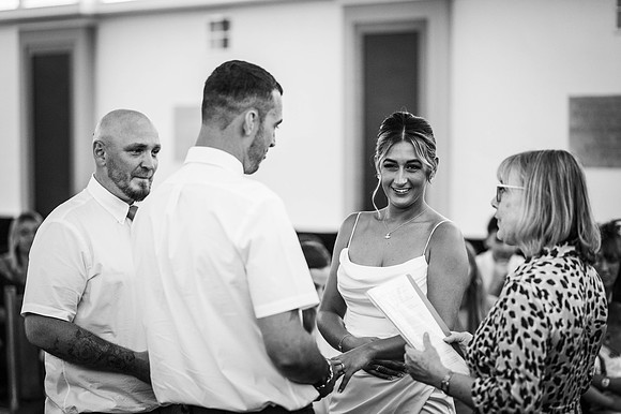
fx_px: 1465
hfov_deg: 23.9
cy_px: 207
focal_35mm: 85
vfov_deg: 16.1
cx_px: 310
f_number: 1.8
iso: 450
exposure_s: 1/200
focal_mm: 85
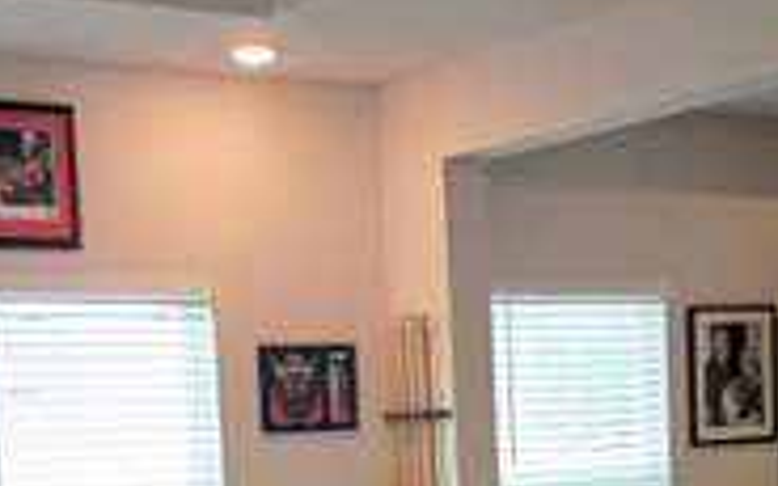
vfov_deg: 15.7
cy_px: 573
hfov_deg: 25.7
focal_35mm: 80
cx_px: 490
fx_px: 1696
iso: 100
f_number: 1.8
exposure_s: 1/60
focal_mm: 4.27
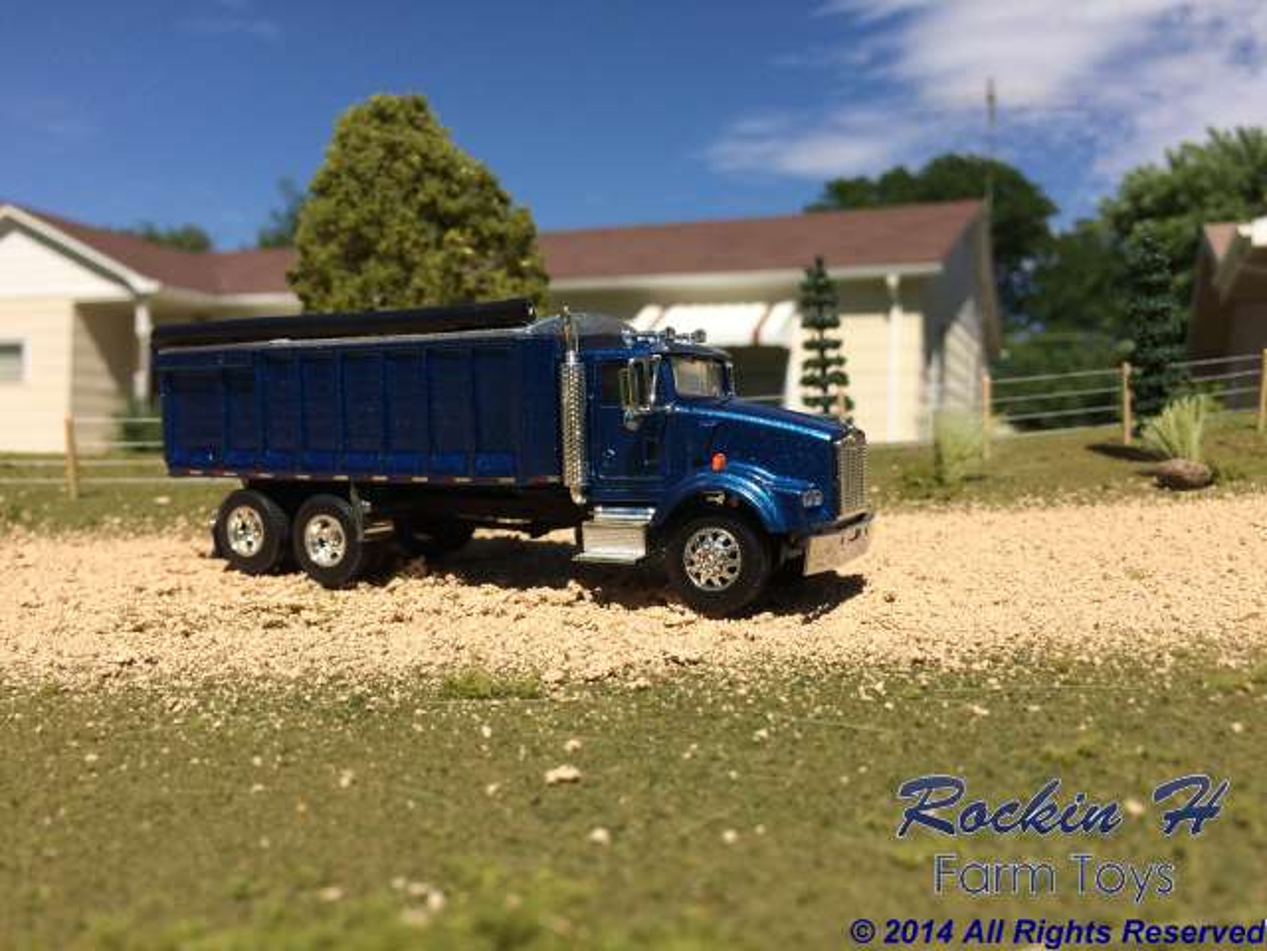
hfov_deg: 61.7
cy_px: 476
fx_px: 1061
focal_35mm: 29
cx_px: 634
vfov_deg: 48.2
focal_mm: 4.15
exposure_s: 1/3425
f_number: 2.2
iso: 32
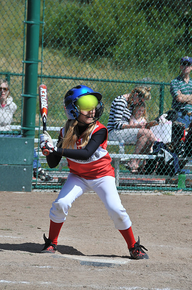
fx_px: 1625
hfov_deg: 6.8
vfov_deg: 10.2
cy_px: 145
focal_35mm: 202
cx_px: 96
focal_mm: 135
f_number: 8
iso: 200
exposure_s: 1/250
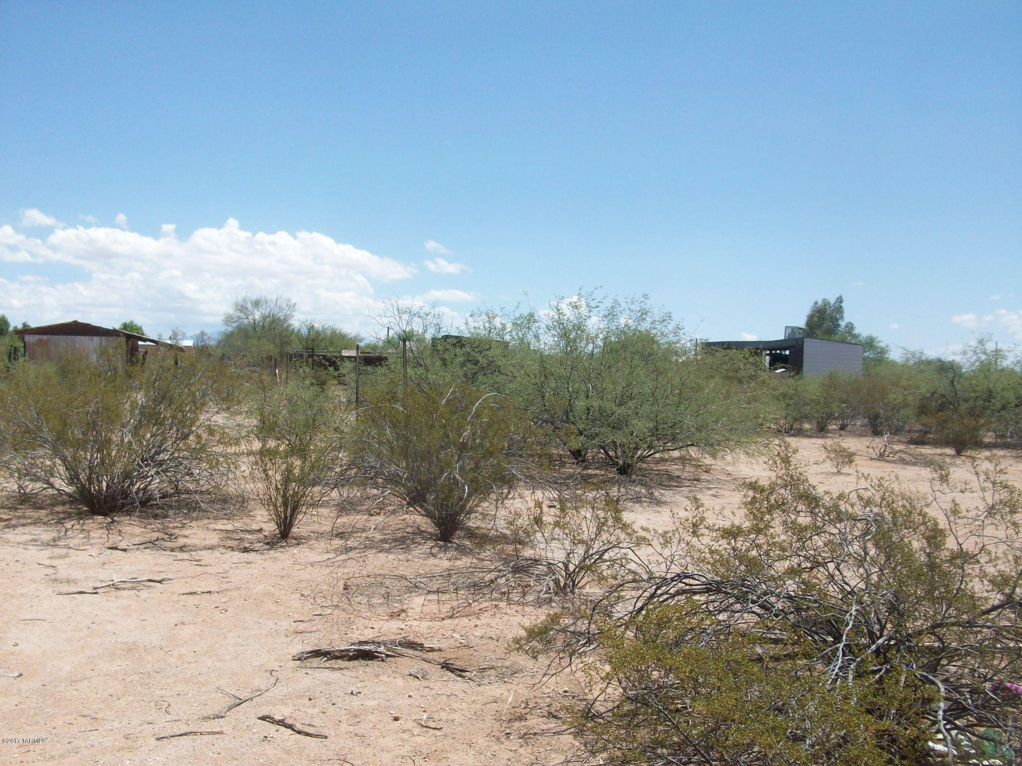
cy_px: 383
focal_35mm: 34
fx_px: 1004
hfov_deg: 54.0
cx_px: 511
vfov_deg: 41.8
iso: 64
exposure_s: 1/353
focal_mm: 5.7
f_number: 5.5
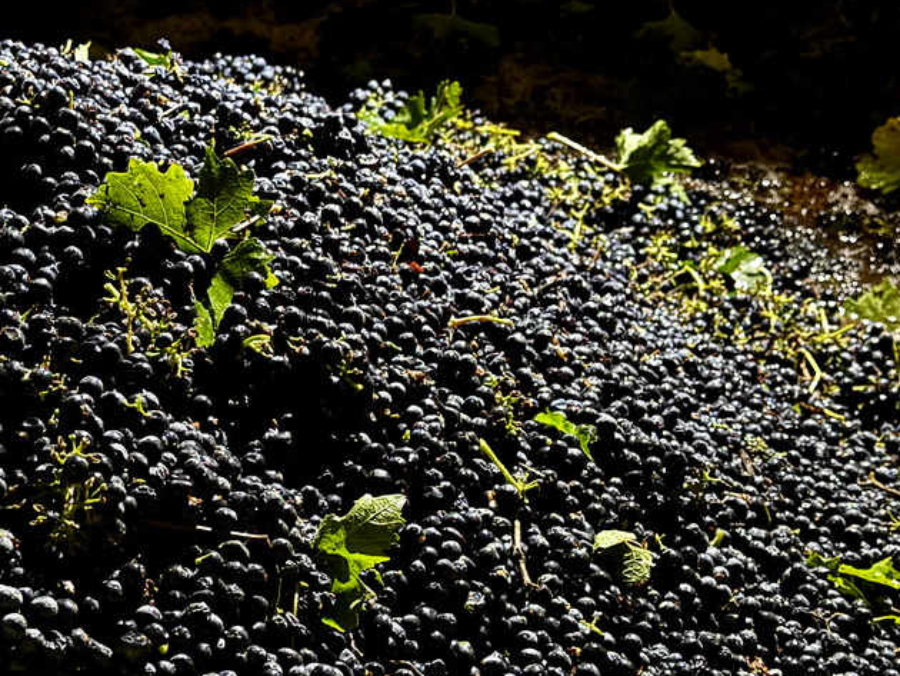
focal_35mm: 78
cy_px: 430
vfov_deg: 18.9
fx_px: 2029
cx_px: 263
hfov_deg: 24.8
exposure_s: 1/9
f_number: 1.8
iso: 640
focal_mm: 6.8
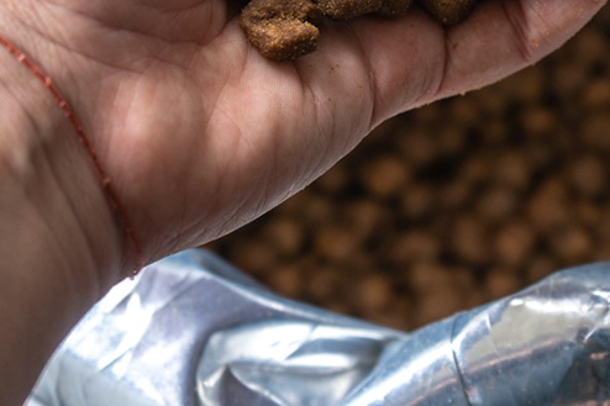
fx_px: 2100
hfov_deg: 16.2
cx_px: 593
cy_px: 39
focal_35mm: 124
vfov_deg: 11.0
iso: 250
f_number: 5
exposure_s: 1/80
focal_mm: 51
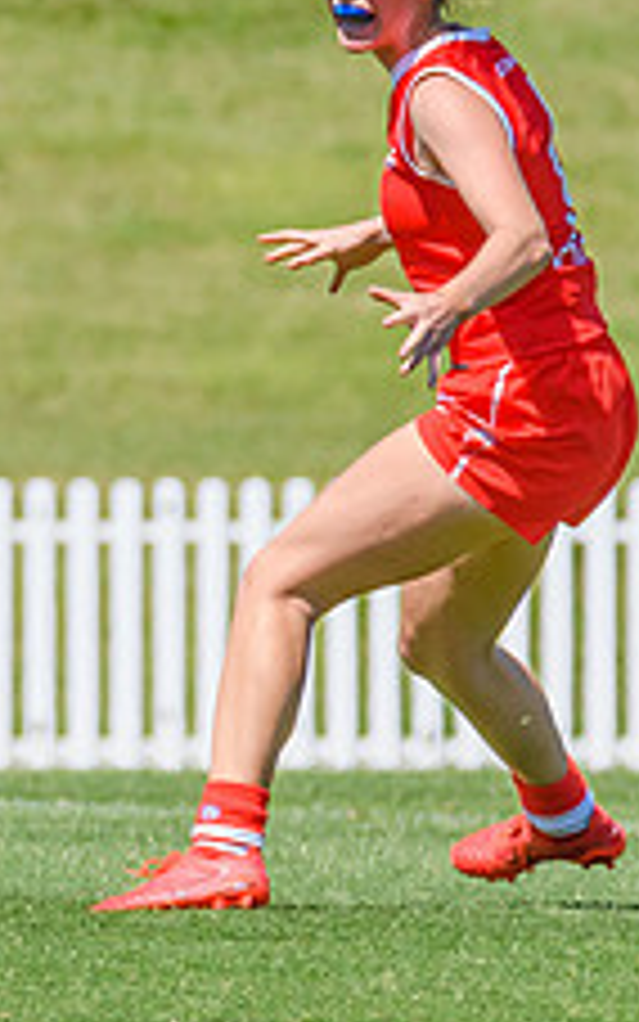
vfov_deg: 1.2
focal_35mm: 1711
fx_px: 47645
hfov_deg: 0.8
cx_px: -754
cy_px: 496
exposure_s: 1/2000
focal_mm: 350
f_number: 9
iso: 800
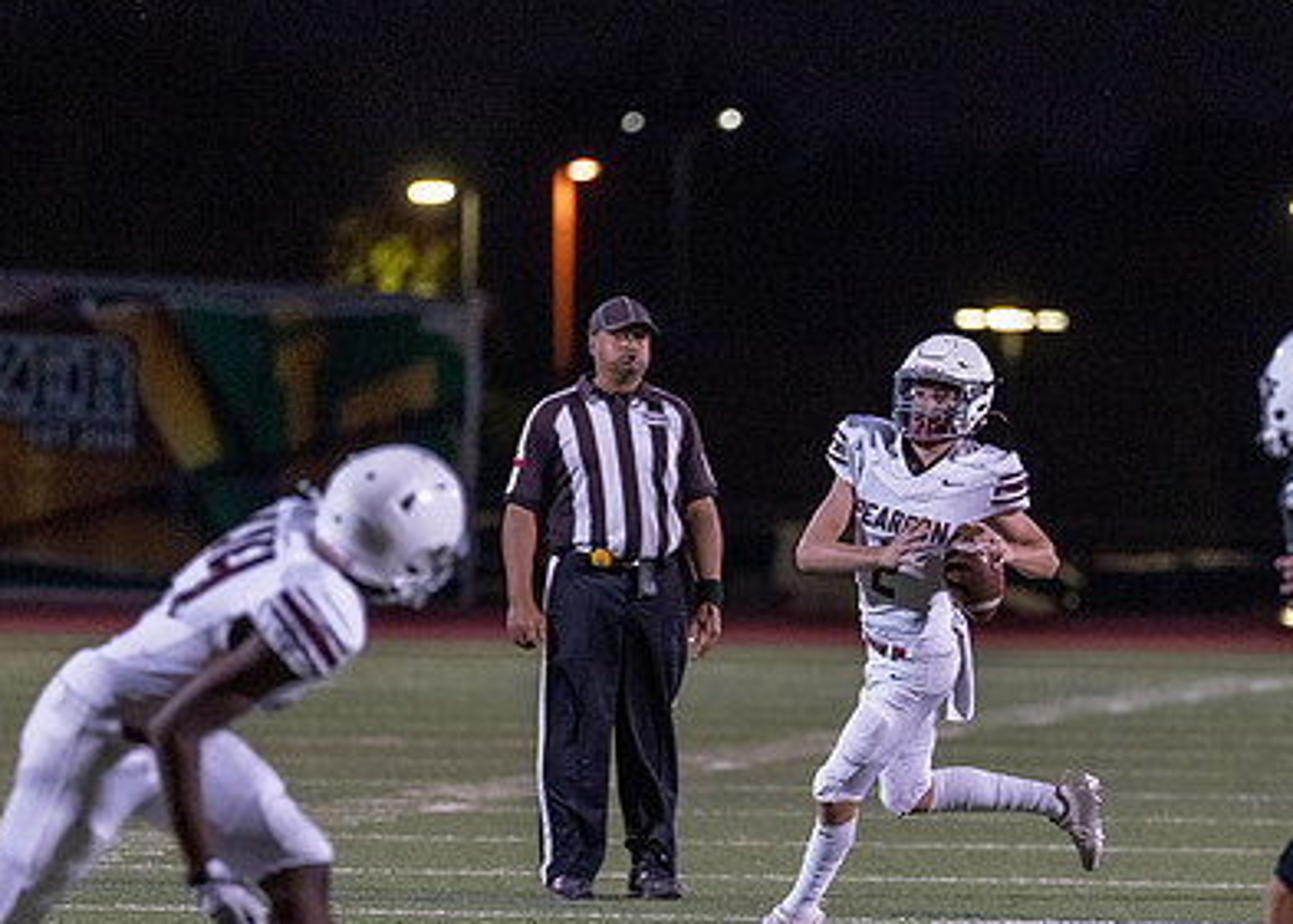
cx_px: 887
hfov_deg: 4.6
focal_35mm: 438
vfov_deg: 3.3
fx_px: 16090
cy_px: 547
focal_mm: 200
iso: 2500
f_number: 2.8
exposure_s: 1/1000
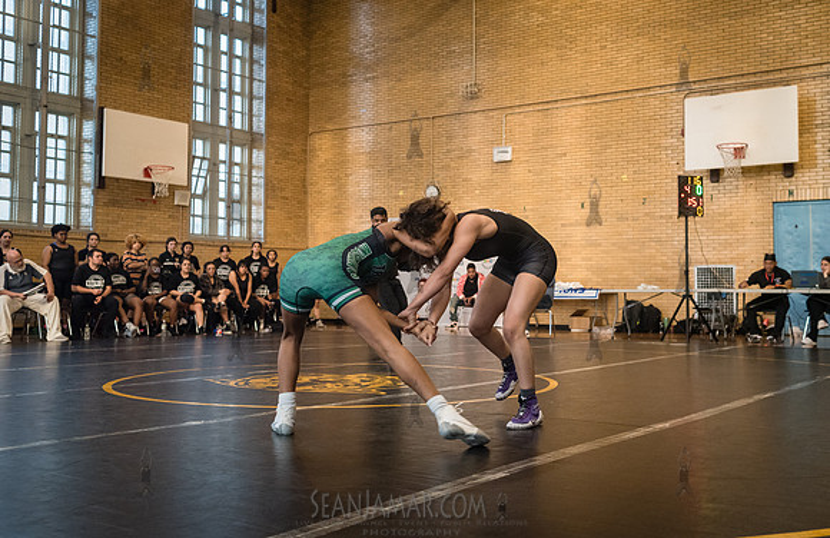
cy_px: 243
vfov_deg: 33.5
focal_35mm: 39
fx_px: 892
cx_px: 442
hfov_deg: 49.9
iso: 4000
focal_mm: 35
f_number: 4
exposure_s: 1/320
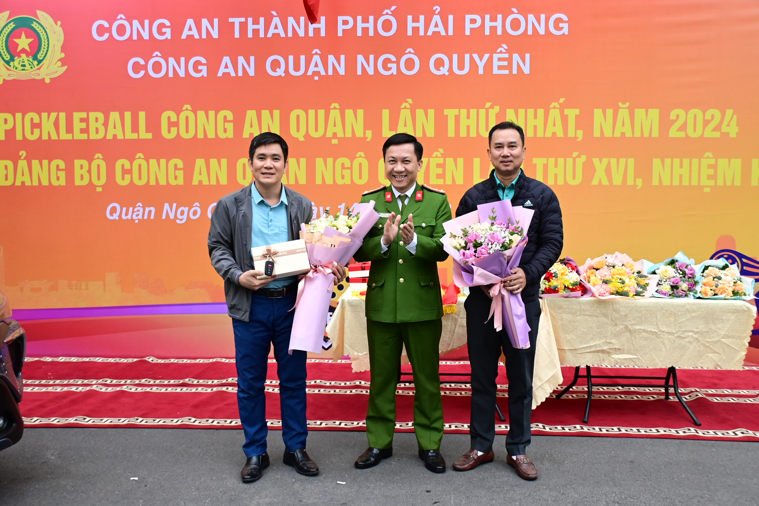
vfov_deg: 38.9
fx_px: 717
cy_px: 253
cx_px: 380
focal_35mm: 34
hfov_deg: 55.8
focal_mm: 23
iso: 800
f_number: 3.8
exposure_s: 1/200
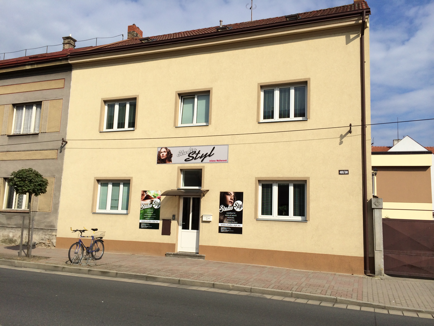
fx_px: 376
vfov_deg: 46.8
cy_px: 163
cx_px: 217
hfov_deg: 60.0
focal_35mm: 30
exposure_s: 1/3731
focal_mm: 4.12
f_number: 2.2
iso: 32
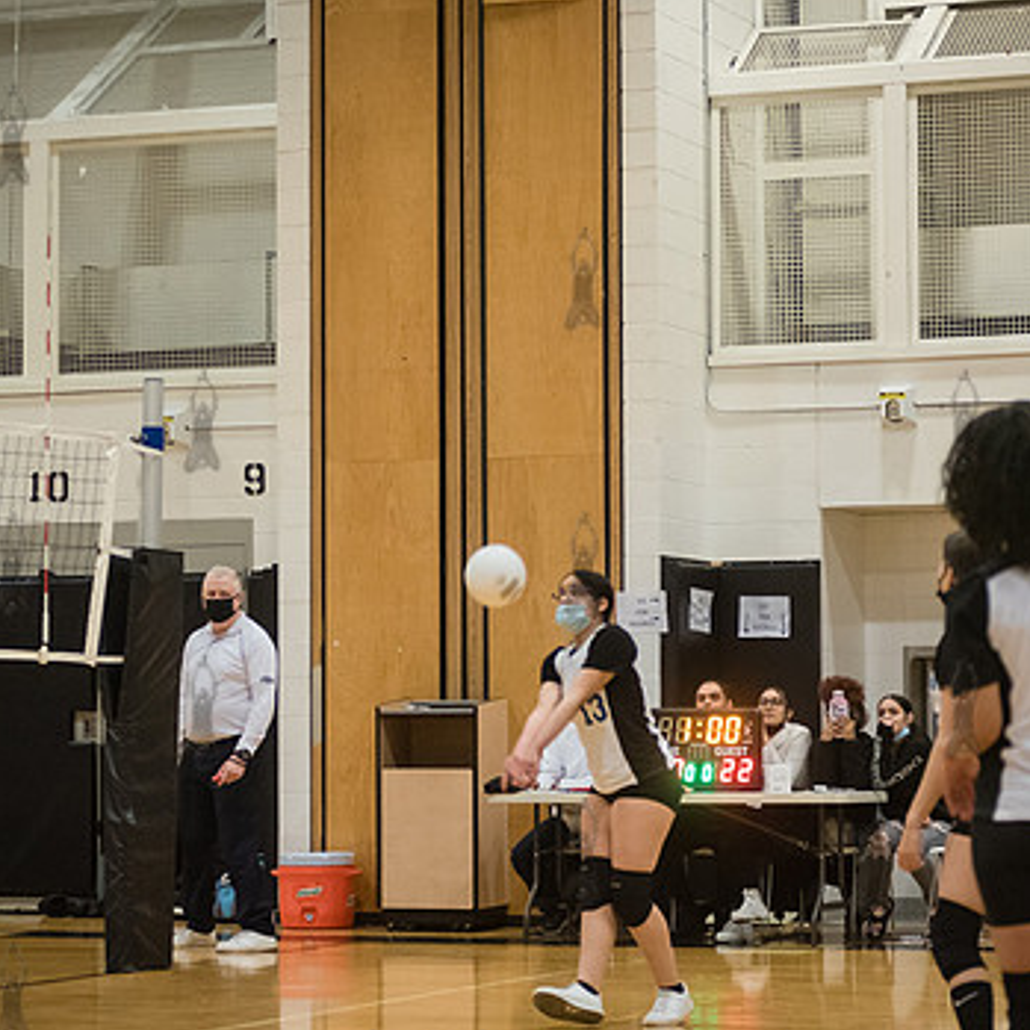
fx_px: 3804
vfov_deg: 15.4
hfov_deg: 15.4
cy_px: 562
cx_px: 581
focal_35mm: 113
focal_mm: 80
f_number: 3.2
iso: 5000
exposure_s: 1/400
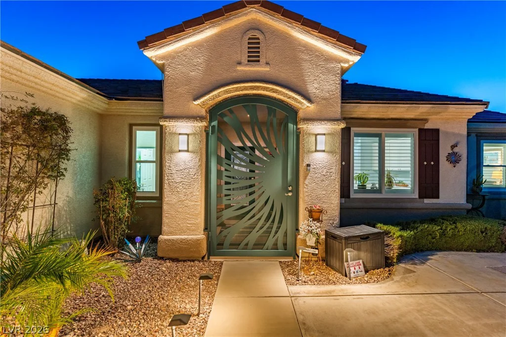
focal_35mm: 17
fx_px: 239
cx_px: 253
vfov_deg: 70.4
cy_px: 168
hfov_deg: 93.3
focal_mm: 17
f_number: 5.6
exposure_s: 1/25
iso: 400
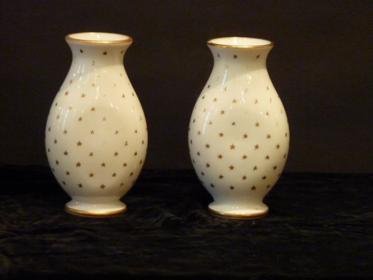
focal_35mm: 169
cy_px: 140
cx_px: 186
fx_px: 1821
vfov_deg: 8.8
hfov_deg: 11.7
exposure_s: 1/25
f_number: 4.5
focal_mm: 27.8
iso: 800
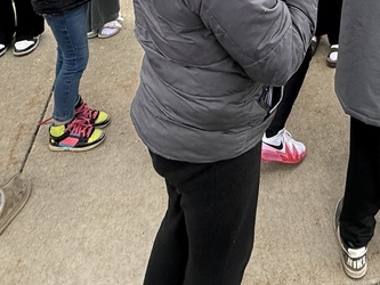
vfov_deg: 25.8
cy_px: -132
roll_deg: +1.1
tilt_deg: -10.3
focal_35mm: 43
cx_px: 326
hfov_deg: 41.1
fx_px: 472
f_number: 2.2
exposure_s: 1/1339
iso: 64
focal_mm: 2.22
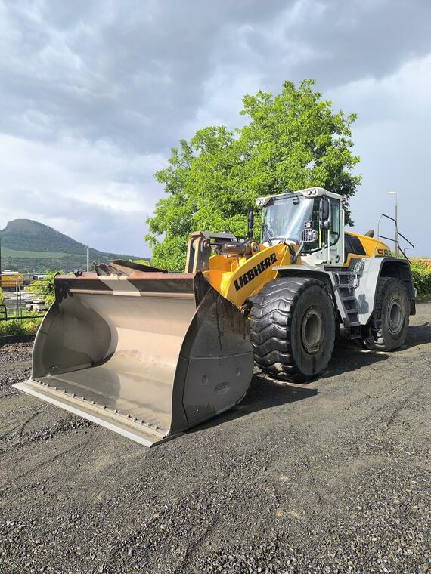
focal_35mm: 23
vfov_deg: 73.9
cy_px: 287
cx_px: 216
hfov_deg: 58.9
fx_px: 382
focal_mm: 6.14
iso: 50
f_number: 1.65
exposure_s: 1/435
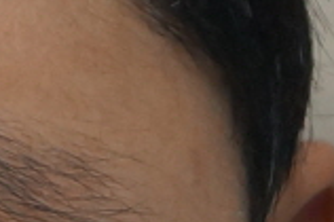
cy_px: -301
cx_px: -368
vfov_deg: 5.8
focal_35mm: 228
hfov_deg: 8.5
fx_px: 2113
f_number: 4.5
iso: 400
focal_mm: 30
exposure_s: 1/160
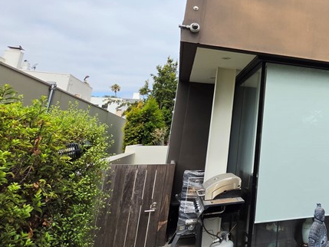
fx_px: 295
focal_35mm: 31
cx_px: 349
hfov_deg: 45.9
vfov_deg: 44.2
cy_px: 67
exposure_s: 1/2005
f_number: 1.9
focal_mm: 2.2
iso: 32
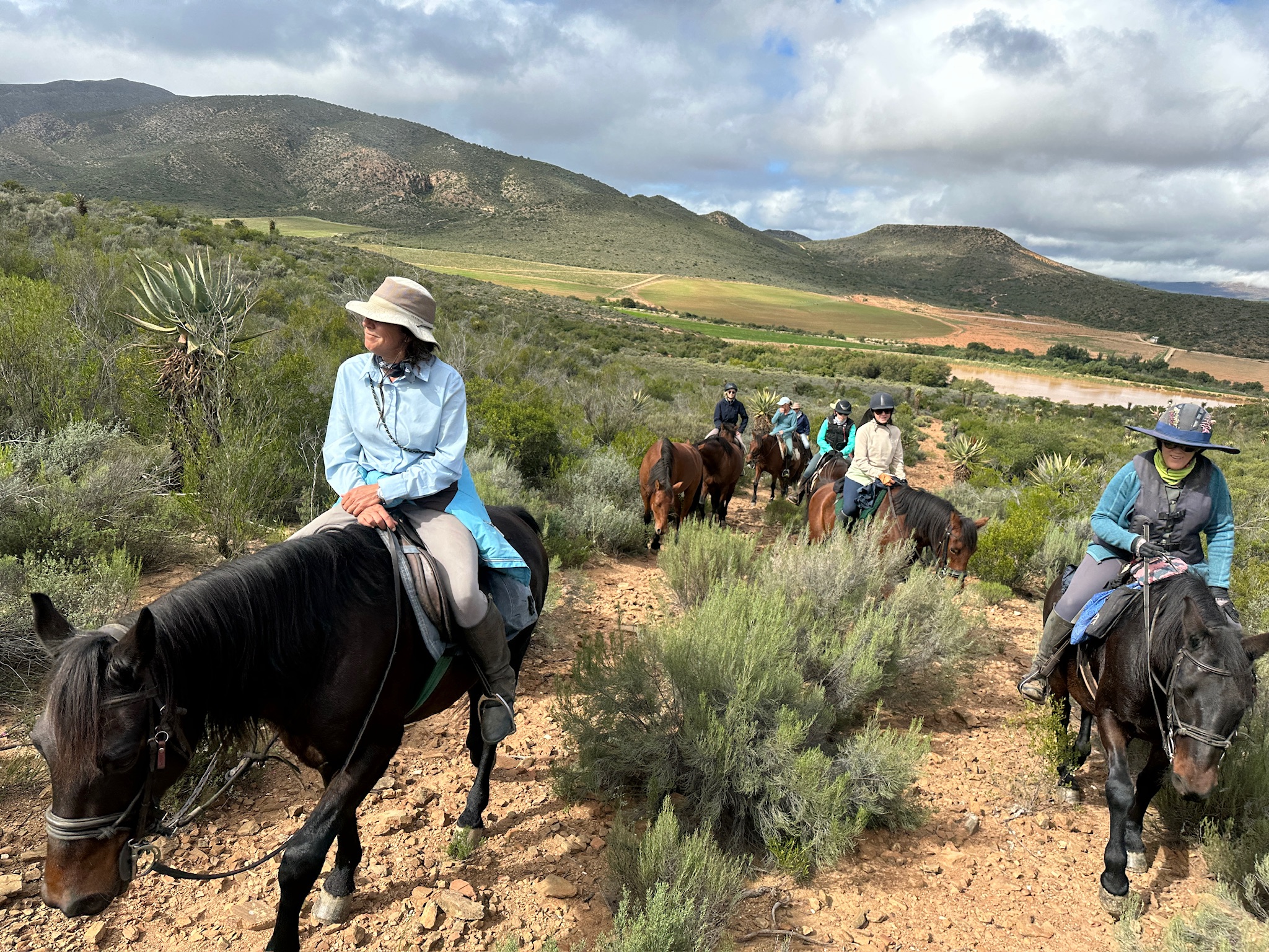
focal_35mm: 24
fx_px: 880
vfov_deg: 56.8
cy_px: 476
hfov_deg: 71.6
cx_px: 634
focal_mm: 6.86
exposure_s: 1/3058
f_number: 1.78
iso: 80
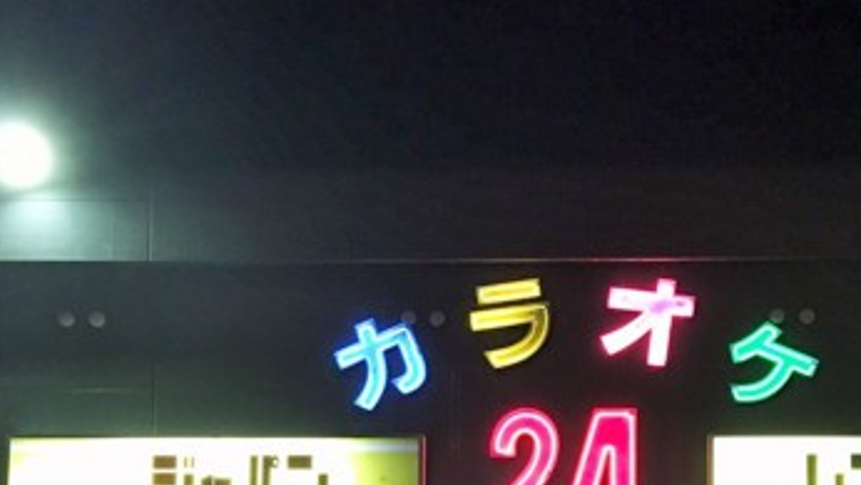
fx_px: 1667
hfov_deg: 28.9
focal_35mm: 73
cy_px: 589
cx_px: 523
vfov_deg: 15.9
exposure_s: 1/8
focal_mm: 4.15
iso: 100
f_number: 2.2
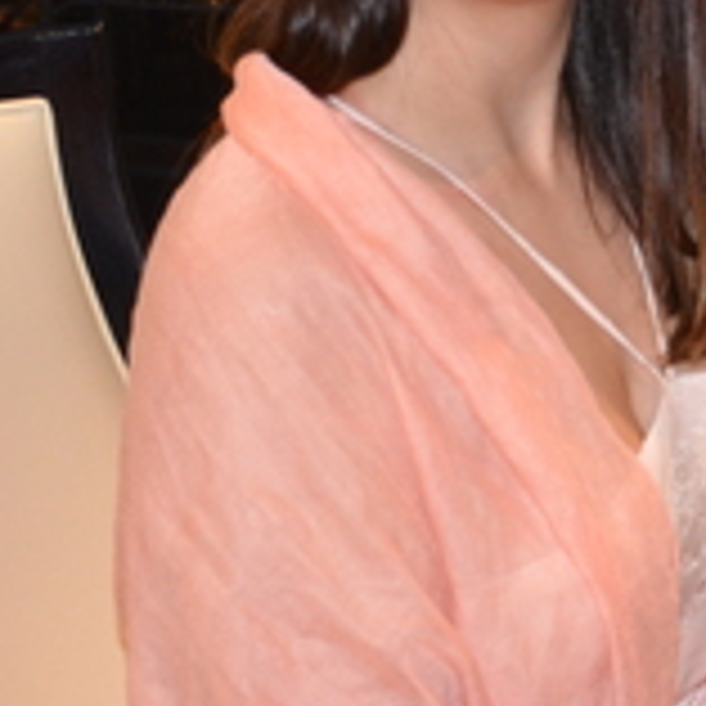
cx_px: 652
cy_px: 391
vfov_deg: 12.8
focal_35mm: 136
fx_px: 3138
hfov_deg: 12.7
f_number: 3.8
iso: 800
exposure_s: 1/60
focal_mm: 24
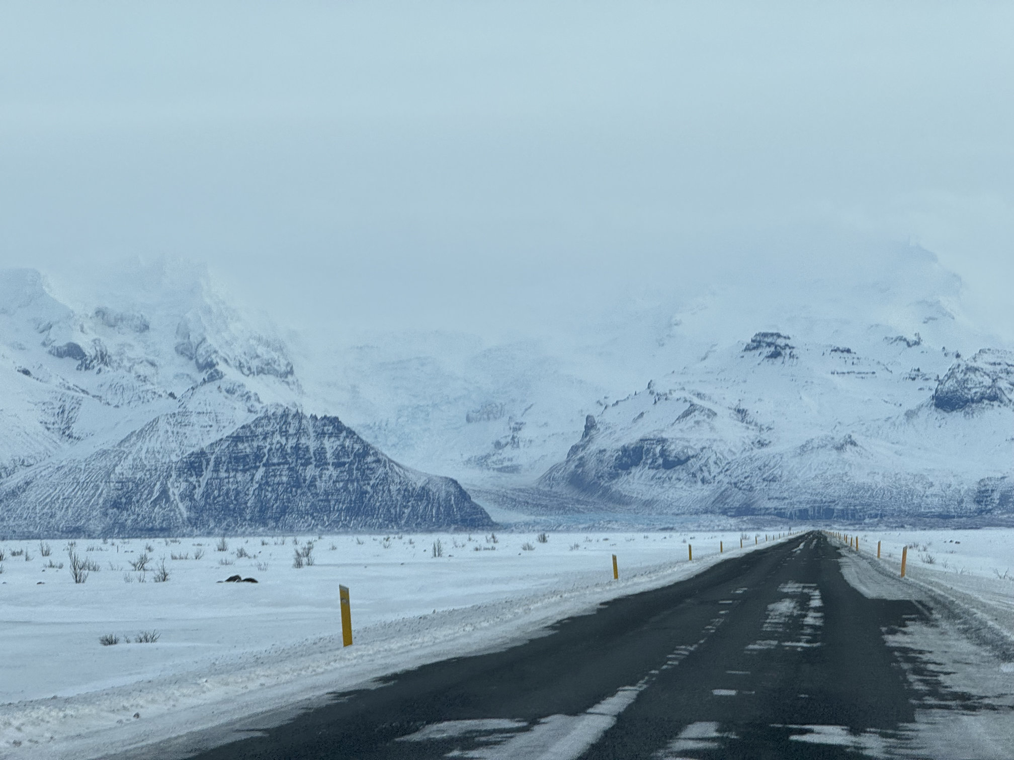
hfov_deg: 16.4
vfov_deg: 12.3
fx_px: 3515
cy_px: 380
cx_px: 507
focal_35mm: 120
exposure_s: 1/830
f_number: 2.8
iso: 50
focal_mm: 15.66
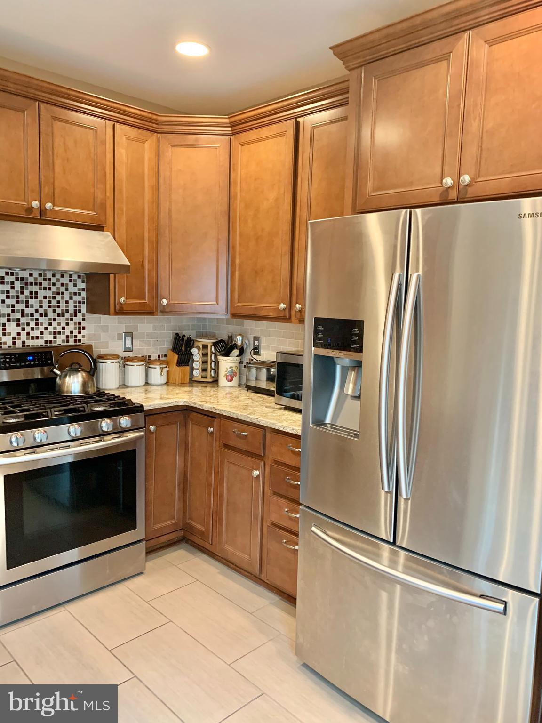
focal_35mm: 26
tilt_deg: -6.3
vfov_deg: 67.3
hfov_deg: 53.1
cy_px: 362
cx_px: 271
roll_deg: -1.6
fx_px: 543
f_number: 1.8
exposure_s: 1/40
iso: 400
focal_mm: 4.25
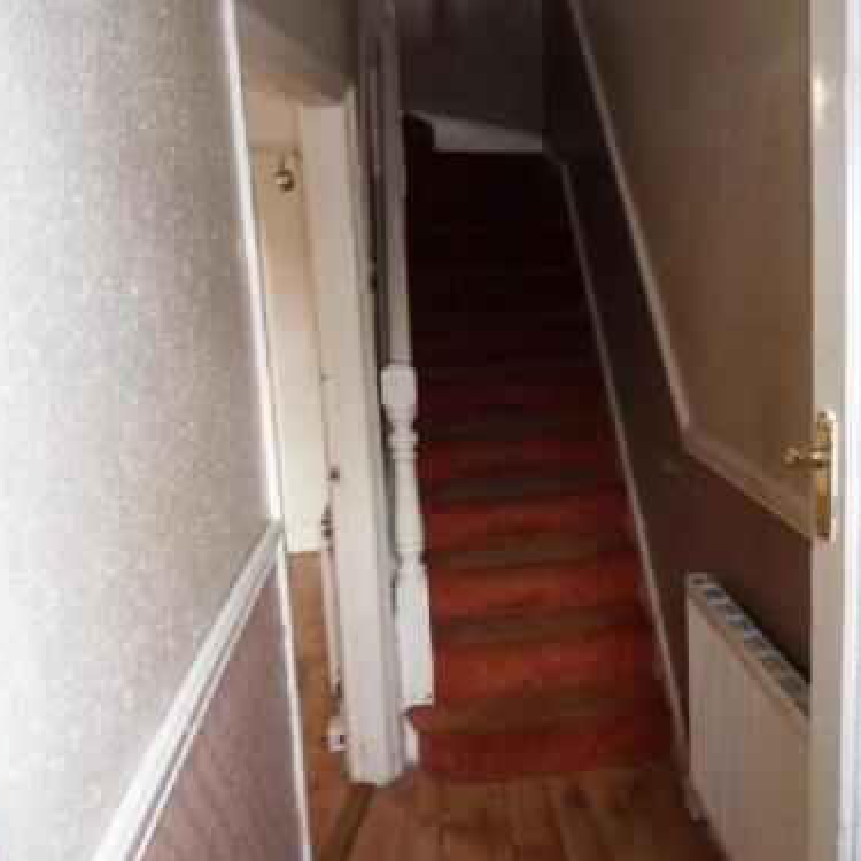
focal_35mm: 33
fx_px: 929
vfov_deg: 49.7
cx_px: 605
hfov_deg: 48.5
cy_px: 391
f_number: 3.3
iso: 200
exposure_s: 1/30
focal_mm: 4.2
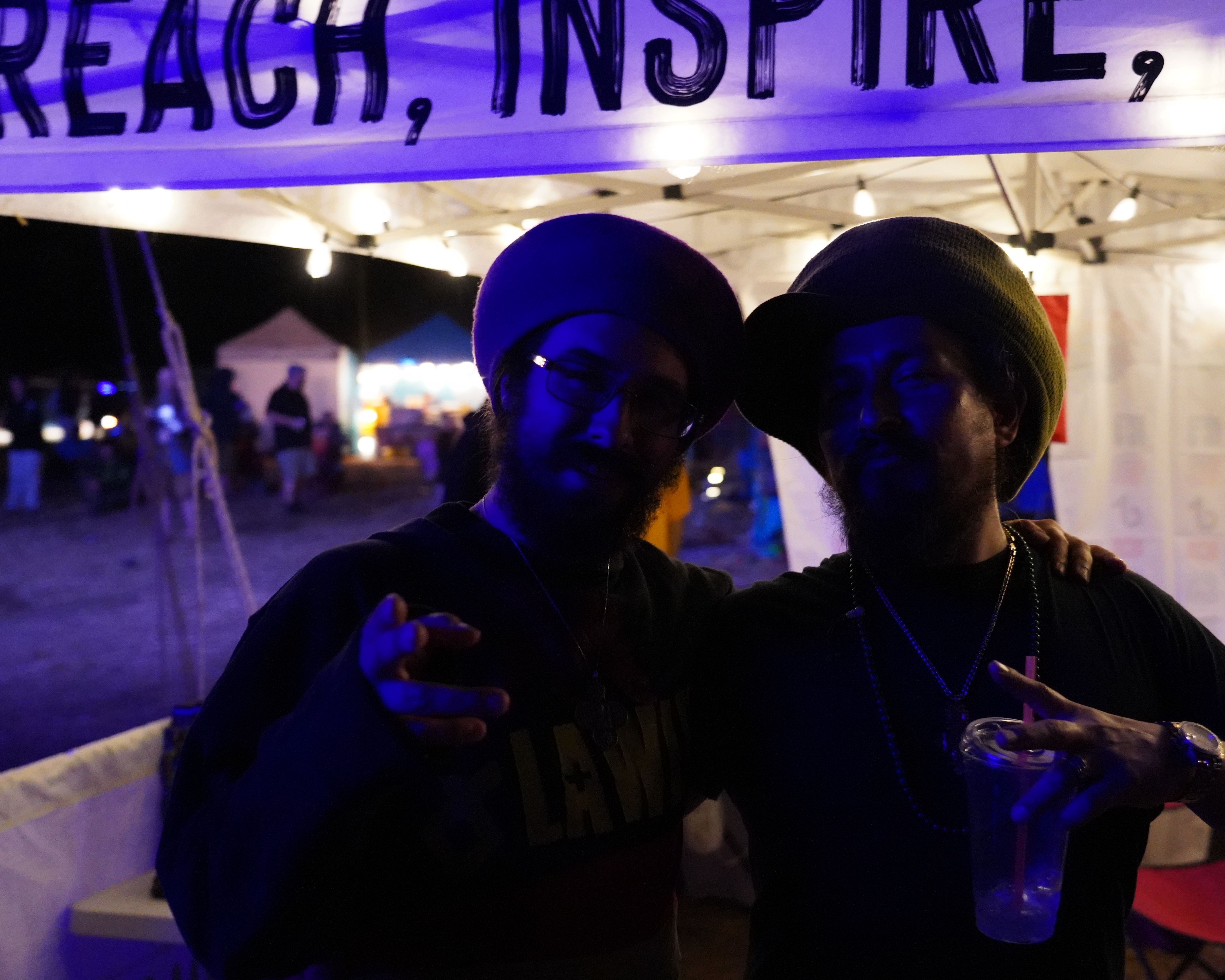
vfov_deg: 34.2
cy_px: 490
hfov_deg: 41.9
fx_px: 1595
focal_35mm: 44
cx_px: 683
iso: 12800
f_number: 4
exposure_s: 1/15
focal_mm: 39
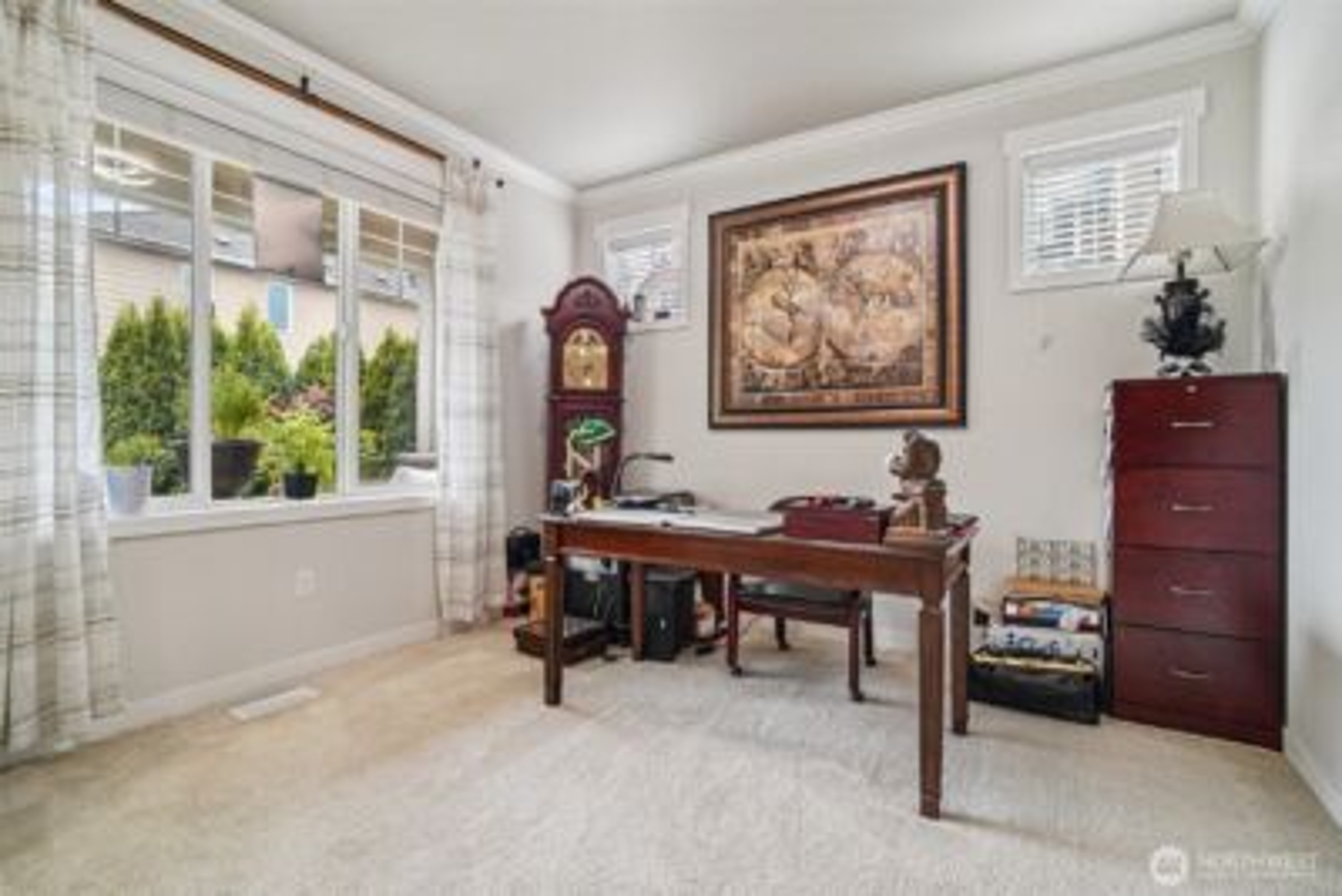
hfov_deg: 96.7
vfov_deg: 73.8
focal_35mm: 16
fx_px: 597
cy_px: 448
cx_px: 671
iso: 1600
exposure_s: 1/13
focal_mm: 16
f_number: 8
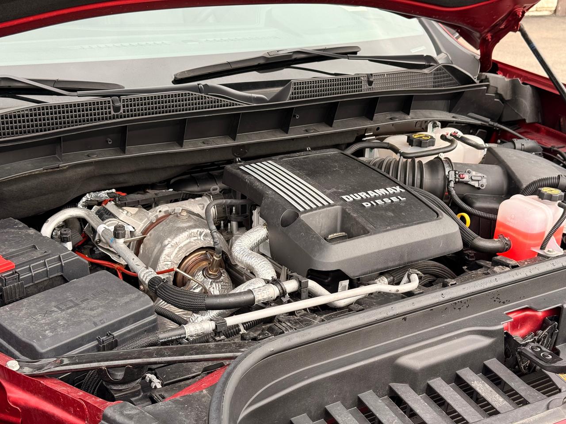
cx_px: 283
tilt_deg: -21.7
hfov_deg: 39.7
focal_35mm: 48
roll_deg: -1.8
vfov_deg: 30.3
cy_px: 212
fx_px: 785
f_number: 1.78
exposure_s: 1/405
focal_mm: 6.76
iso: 64
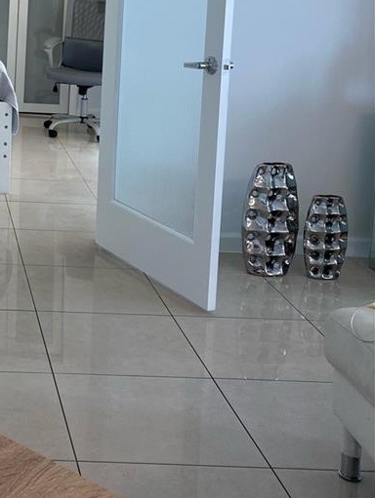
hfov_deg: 22.4
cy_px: 42
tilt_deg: -4.6
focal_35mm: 61
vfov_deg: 30.2
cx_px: -63
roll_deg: -2.7
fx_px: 880
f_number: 1.8
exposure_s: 1/60
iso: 80
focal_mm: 4.25
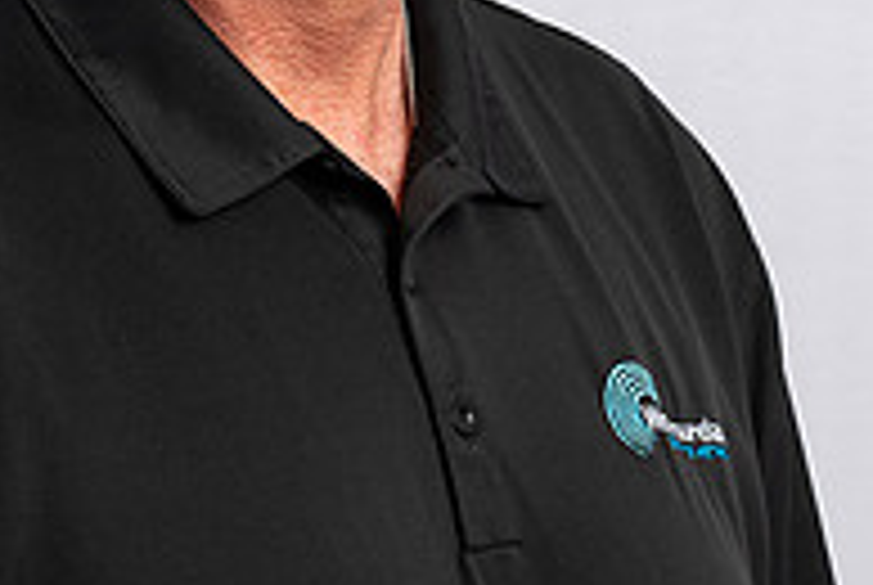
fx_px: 6169
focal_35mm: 254
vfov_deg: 5.4
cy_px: -263
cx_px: 351
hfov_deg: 8.1
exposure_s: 1/200
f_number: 10
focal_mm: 85
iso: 200
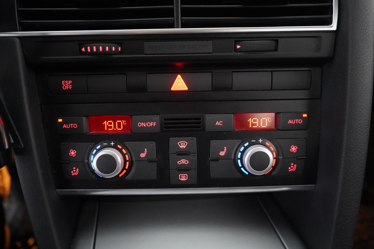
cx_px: 187
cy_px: 124
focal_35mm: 28
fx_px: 291
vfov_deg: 46.4
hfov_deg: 65.5
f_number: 3.5
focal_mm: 28
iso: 12800
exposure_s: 1/60
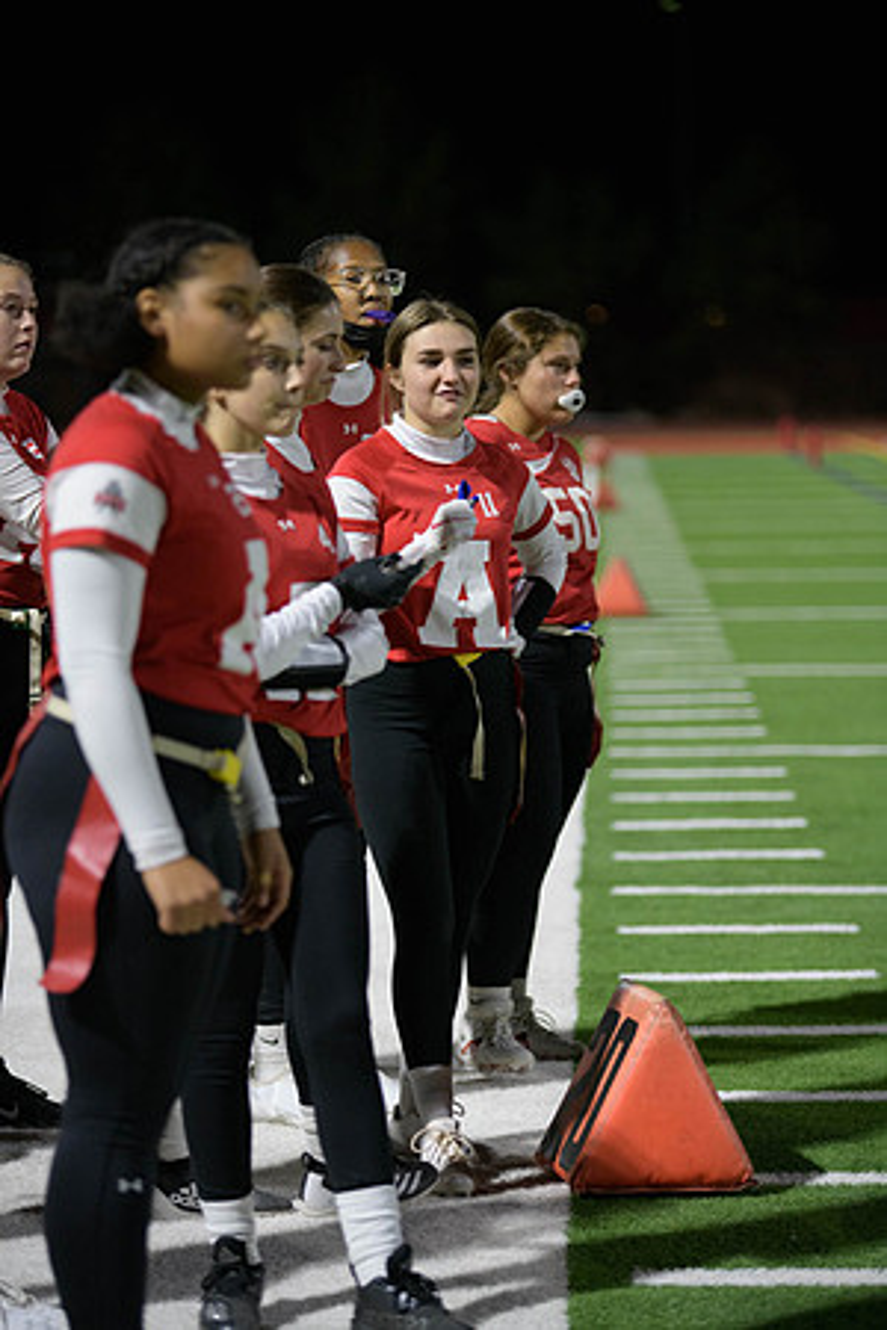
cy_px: 665
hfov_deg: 11.2
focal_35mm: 122
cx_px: 444
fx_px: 4509
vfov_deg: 16.8
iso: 3600
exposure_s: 1/640
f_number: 2.8
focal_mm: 122
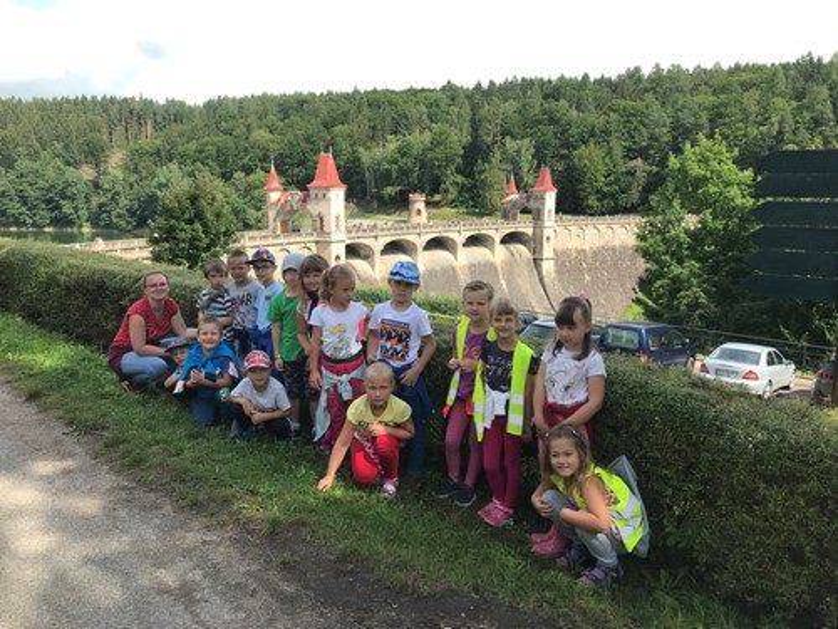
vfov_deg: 49.7
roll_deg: +0.1
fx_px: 678
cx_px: 419
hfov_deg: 63.4
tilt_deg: -8.8
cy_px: 314
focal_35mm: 28
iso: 20
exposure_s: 1/840
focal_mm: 3.99
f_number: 1.8
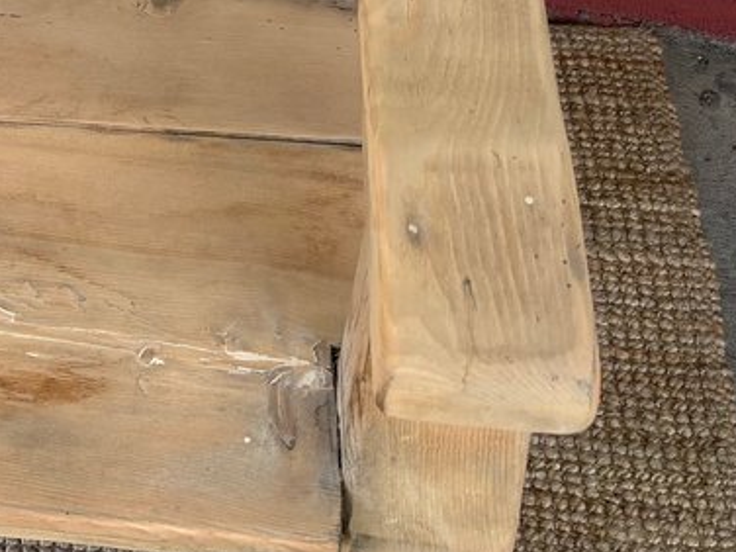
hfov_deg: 21.6
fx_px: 1765
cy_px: -249
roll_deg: +9.6
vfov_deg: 16.4
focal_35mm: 83
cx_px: -180
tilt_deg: -43.0
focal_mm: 5.96
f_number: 1.6
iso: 50
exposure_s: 1/122
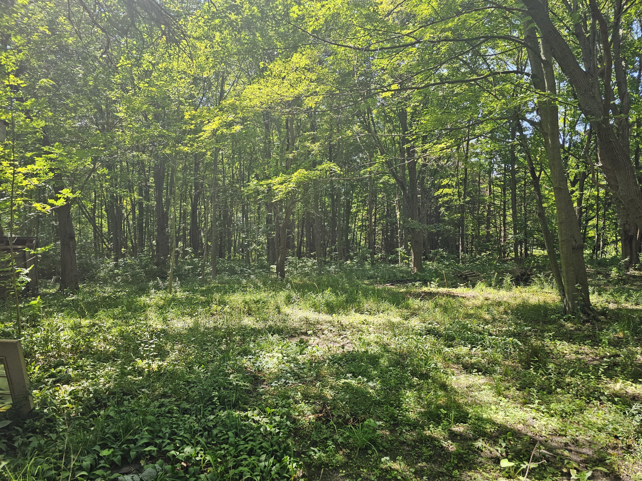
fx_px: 427
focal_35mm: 23
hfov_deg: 73.9
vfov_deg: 58.9
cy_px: 240
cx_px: 321
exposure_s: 1/180
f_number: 1.7
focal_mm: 6.3
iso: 25
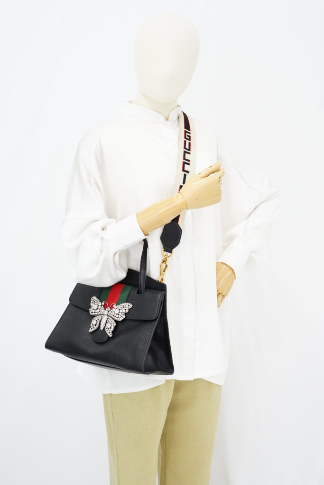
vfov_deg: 39.6
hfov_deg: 27.0
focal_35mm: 50
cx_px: 162
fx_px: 675
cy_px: 242
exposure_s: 1/13
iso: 640
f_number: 5
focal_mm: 50
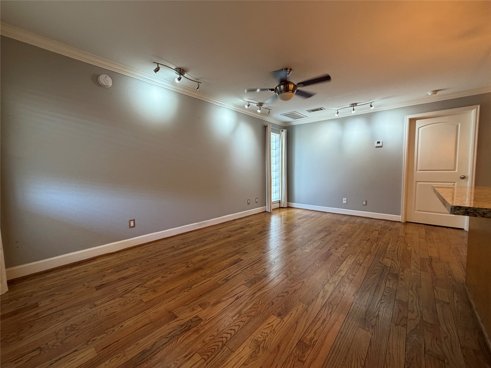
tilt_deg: -4.1
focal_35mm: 14
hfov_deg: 102.1
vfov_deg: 85.7
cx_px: 246
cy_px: 184
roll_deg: +0.9
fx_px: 199
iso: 160
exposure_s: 1/60
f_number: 2.2
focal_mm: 2.22
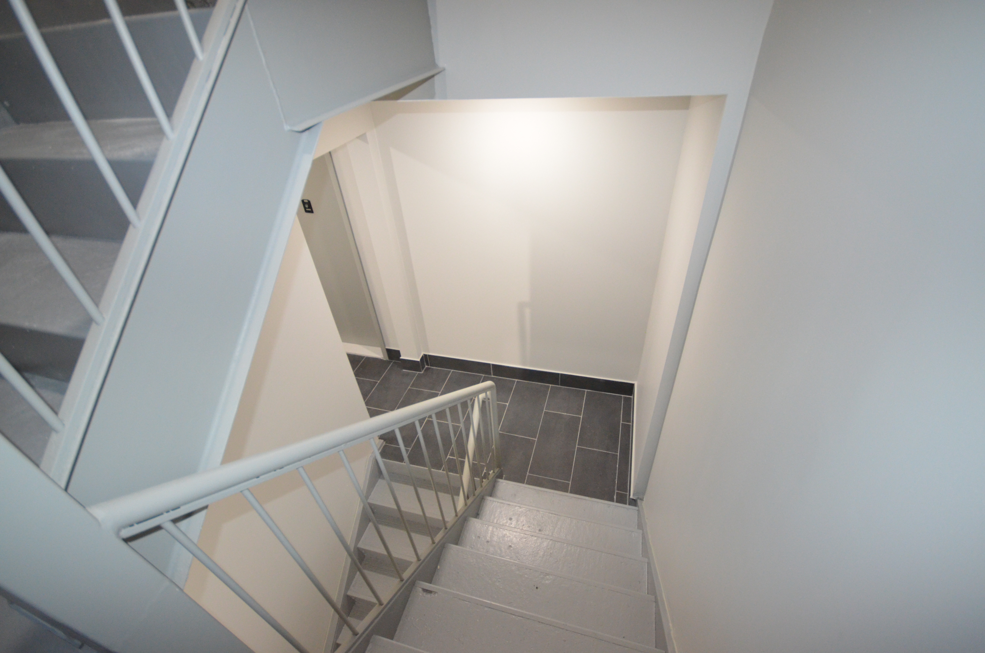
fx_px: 410
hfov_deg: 100.5
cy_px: 326
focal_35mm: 15
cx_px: 492
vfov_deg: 77.1
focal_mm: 10
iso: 2200
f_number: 4
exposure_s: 1/60
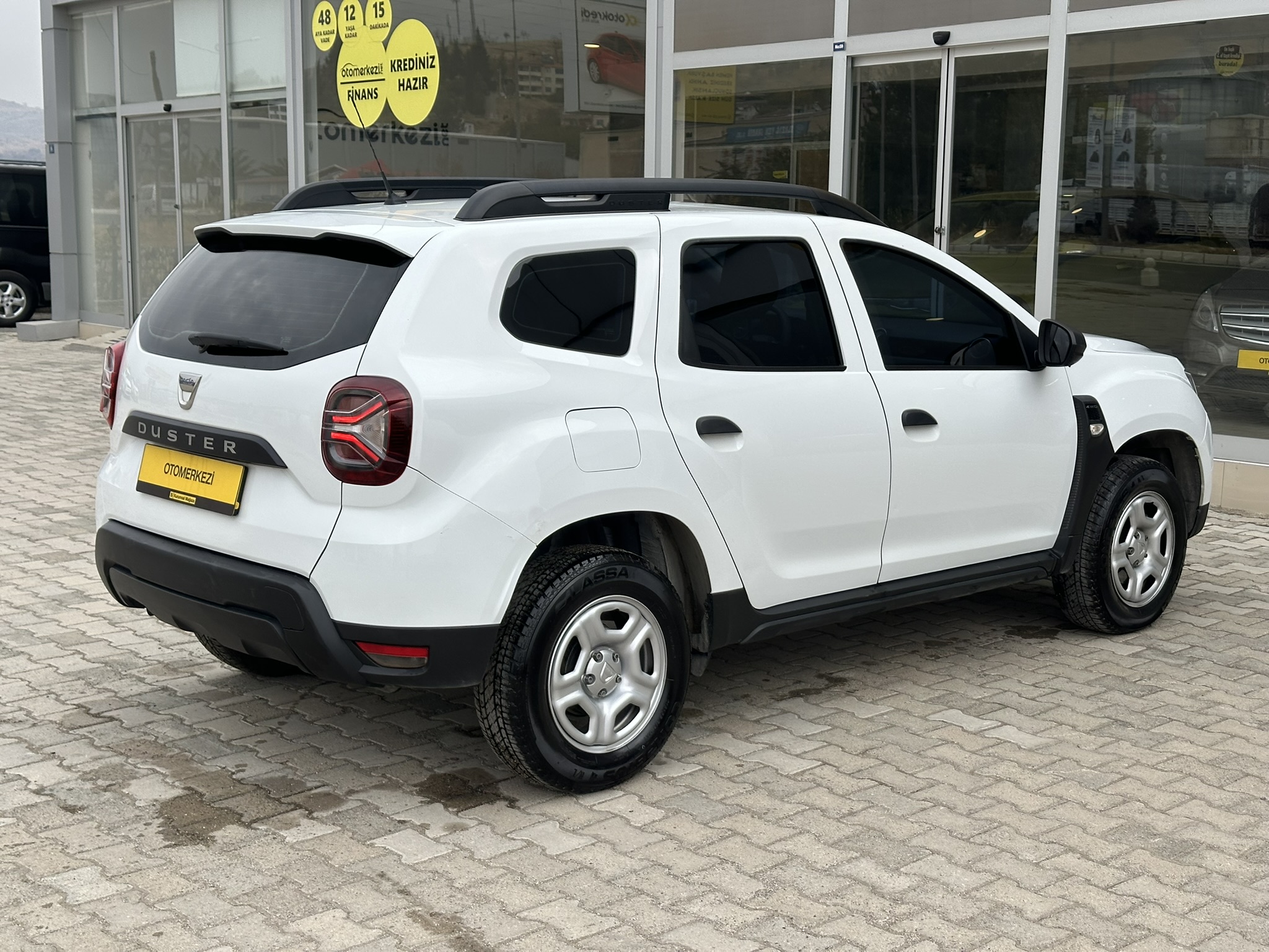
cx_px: 634
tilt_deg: -8.0
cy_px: 476
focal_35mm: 48
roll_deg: -0.3
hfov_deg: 39.7
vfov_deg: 30.3
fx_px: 1760
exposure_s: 1/1695
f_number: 1.78
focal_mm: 6.86
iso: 64
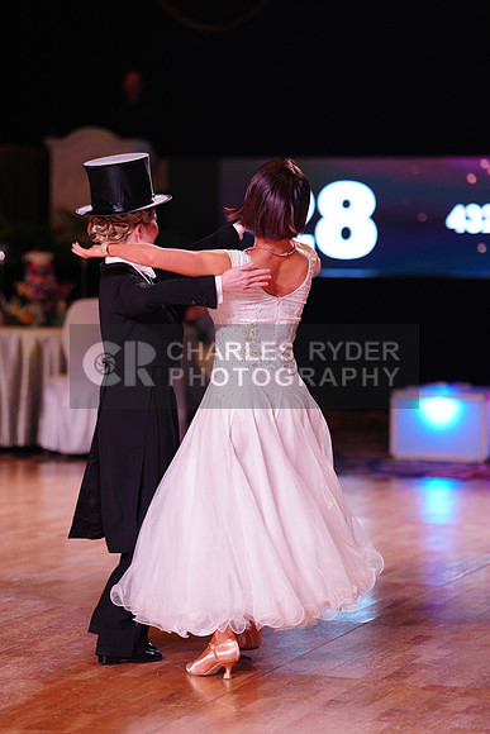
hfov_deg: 10.6
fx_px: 2652
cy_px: 367
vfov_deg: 15.8
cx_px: 245
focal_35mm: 130
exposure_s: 1/250
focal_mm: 130
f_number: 2.8
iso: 640
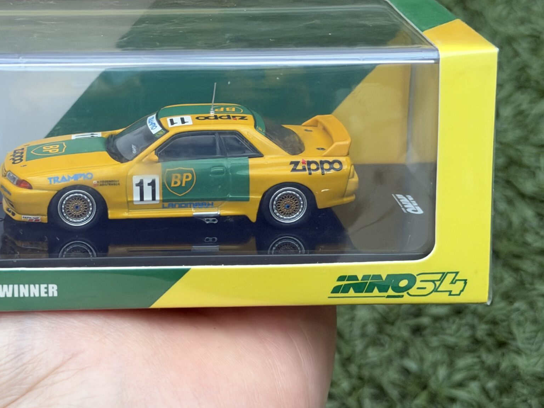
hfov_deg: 24.2
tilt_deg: -49.8
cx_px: 150
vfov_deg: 18.4
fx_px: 1257
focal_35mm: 80
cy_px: 139
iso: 400
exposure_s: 1/40
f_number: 1.78
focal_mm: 6.76
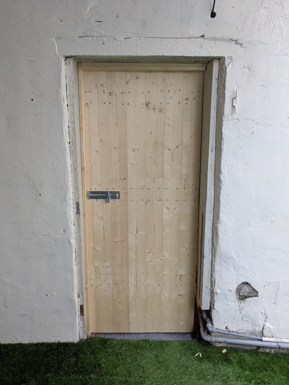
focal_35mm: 27
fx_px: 301
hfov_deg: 51.4
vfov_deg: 65.3
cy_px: 192
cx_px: 144
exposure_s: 1/50
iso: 89
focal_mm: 4.38
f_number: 1.73
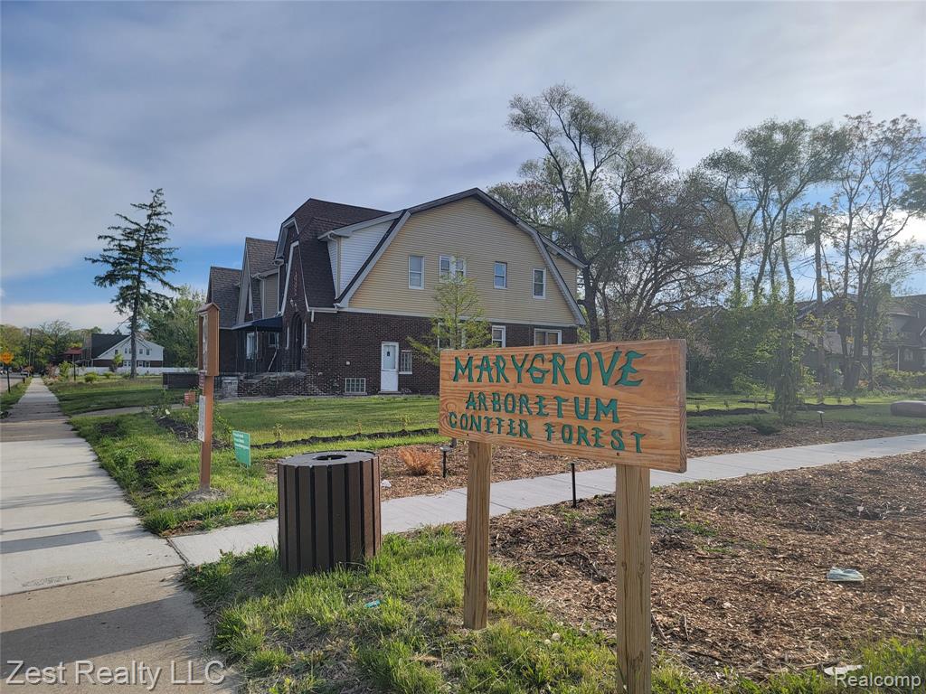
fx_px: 642
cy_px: 347
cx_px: 463
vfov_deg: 56.8
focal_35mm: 24
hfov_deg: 71.6
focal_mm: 6.7
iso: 16
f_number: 1.8
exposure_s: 1/825
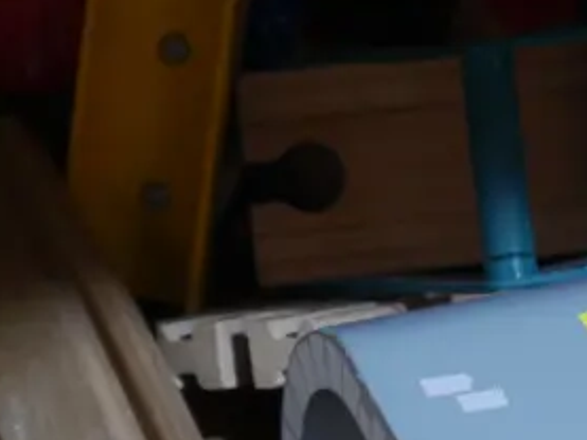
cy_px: 424
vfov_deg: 5.2
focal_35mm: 288
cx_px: 693
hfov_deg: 6.8
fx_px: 4886
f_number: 5.6
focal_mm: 39
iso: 1000
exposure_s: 1/100
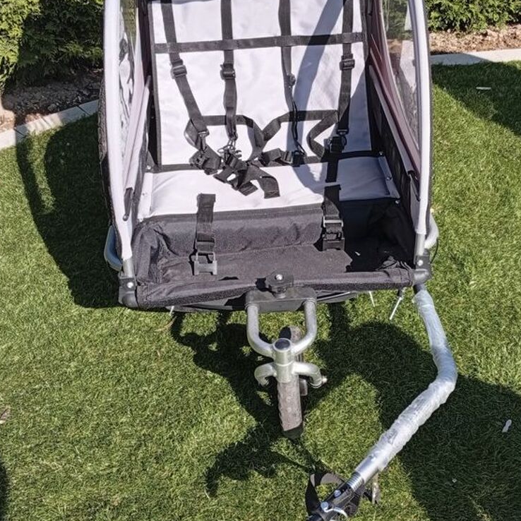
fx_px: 732
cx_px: 325
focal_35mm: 43
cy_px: 269
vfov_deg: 39.2
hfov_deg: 38.9
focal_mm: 3.98
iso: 50
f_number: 1.8
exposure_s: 1/326
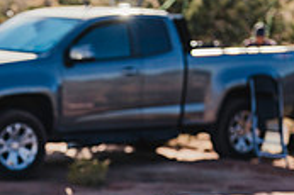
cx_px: -81
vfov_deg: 7.5
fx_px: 1485
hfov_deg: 11.1
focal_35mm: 182
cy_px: 220
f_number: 2.2
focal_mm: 50
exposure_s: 1/2500
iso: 100
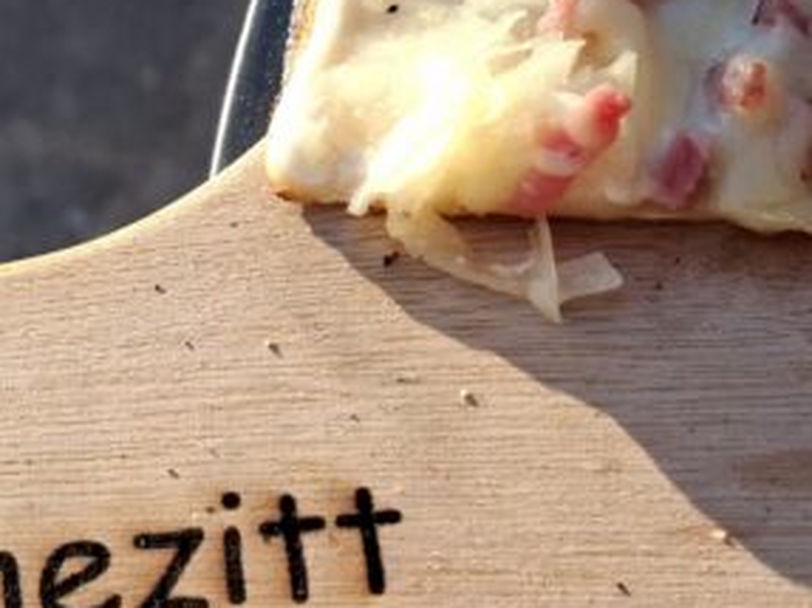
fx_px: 1923
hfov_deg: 23.8
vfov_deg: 18.0
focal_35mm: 82
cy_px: 300
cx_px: 314
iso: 50
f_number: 1.8
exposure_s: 1/270
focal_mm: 5.54
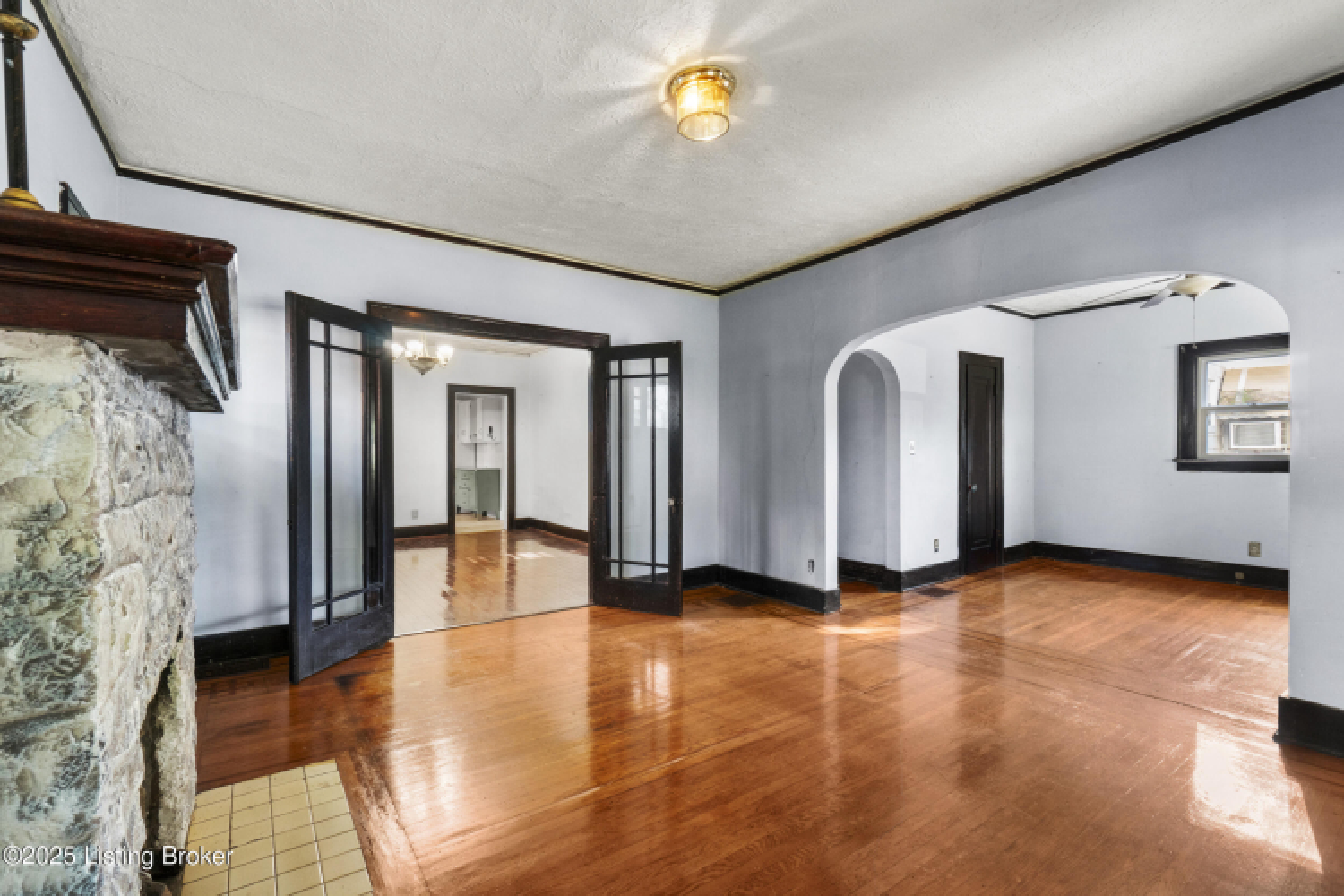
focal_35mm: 15
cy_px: 448
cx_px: 672
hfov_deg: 100.4
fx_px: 560
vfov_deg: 77.3
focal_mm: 10
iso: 400
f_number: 8
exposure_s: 1.6
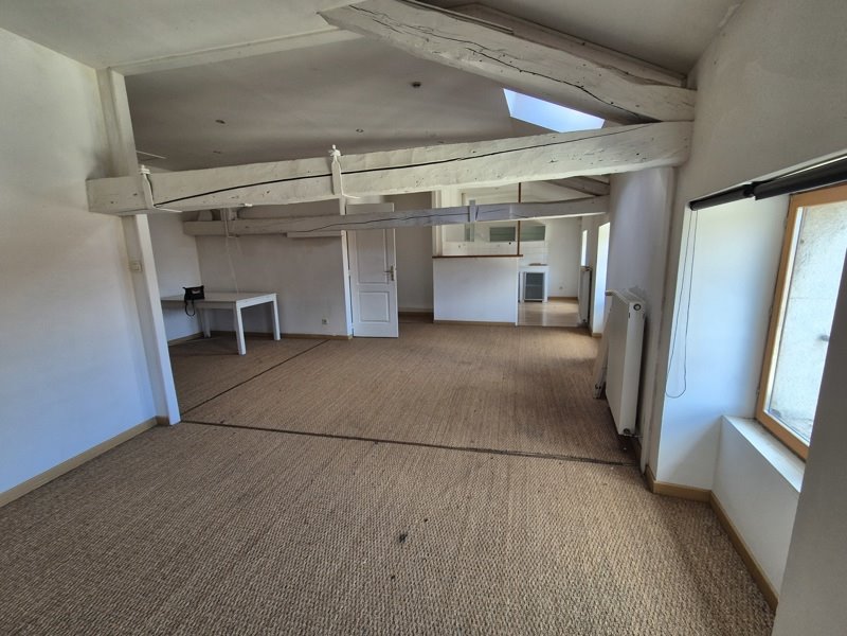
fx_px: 318
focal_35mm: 13
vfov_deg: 89.9
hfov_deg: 106.2
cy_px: 318
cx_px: 424
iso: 100
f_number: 2.2
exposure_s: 1/100
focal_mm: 2.2
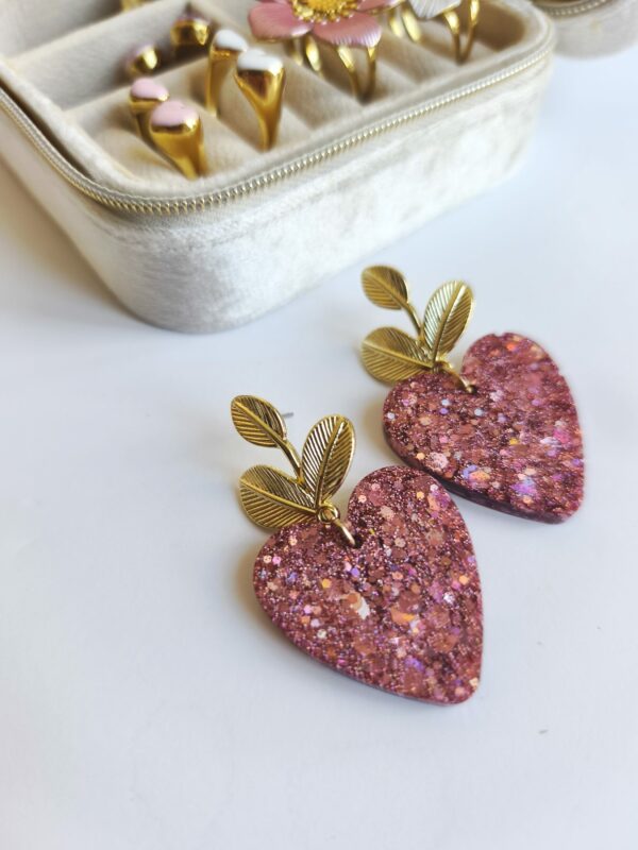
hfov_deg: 58.9
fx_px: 565
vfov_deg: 73.9
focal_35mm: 23
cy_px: 425
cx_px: 319
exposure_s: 1/100
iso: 320
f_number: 1.65
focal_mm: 6.18
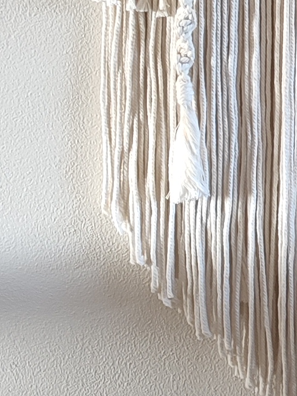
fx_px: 1476
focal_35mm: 129
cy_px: -40
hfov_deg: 10.6
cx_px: 580
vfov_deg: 14.9
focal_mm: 5.89
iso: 459
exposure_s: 1/33
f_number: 1.89
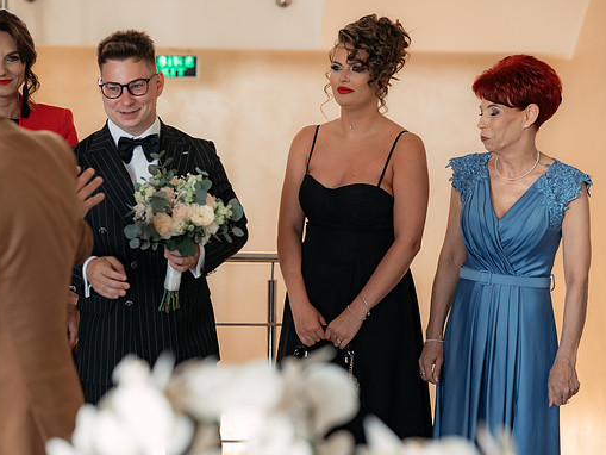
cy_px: 228
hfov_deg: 21.1
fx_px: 1628
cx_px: 276
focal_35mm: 93
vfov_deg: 15.9
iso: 1600
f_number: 3.2
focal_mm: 85
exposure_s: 1/200
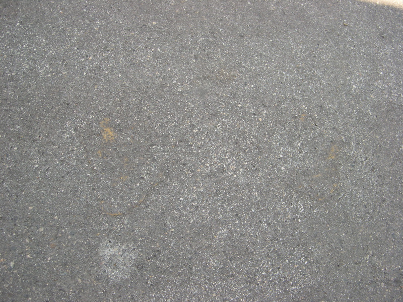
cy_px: 151
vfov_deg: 37.7
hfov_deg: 49.0
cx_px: 202
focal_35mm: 38
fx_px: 442
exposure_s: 1/243
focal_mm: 8
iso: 100
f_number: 2.8
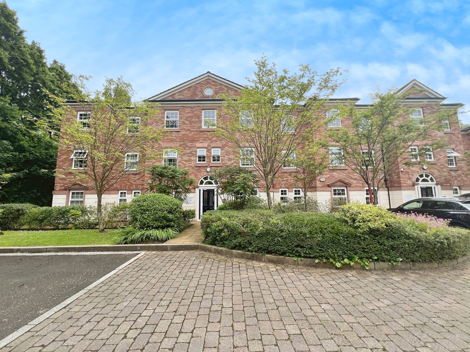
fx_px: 177
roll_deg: +0.9
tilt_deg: +6.6
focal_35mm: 13
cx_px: 235
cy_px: 176
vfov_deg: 89.9
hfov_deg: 106.2
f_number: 1.8
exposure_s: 1/308
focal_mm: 1.57
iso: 32
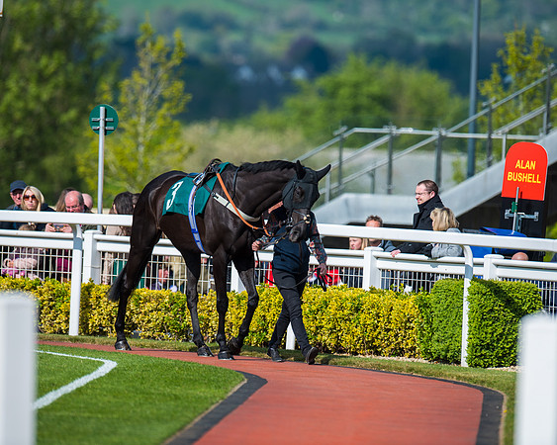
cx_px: 278
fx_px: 7433
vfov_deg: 3.4
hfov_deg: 4.3
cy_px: 222
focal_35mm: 451
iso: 160
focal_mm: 400
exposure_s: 1/1600
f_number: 5
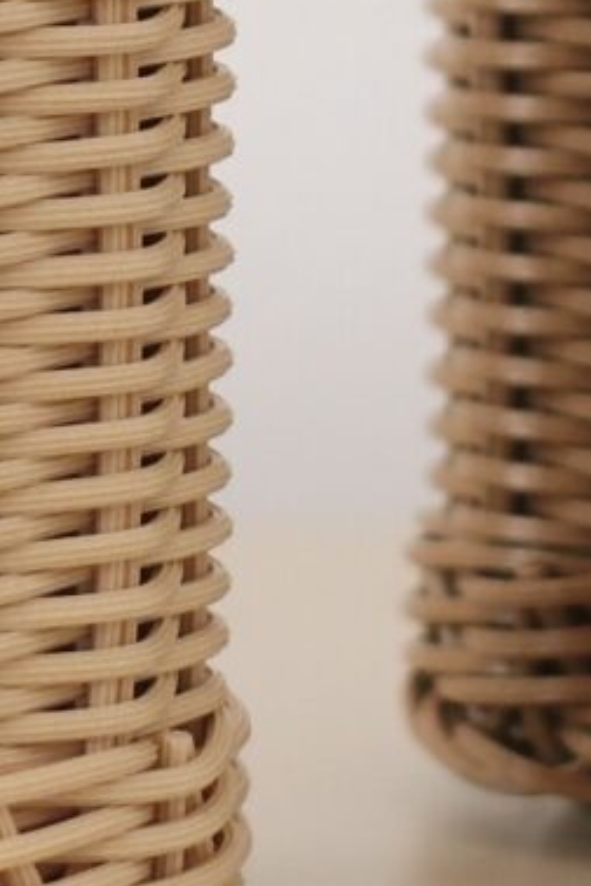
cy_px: -745
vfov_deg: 5.6
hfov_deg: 3.8
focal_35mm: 359
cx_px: 86
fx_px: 8840
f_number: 4
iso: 1600
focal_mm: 35
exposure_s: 1/52
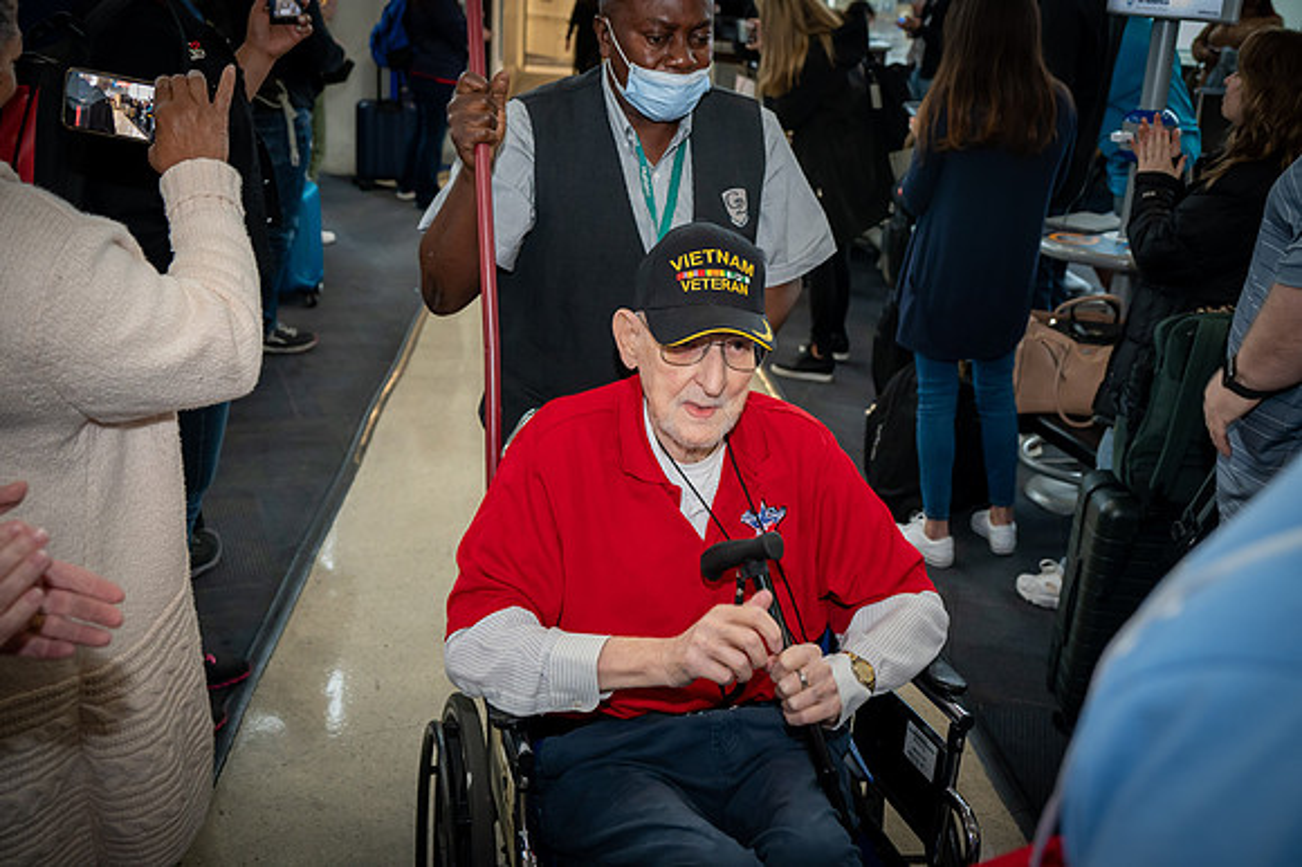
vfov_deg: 35.9
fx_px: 1337
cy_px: 434
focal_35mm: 37
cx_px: 651
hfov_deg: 51.9
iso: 3600
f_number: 5
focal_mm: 37
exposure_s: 1/100
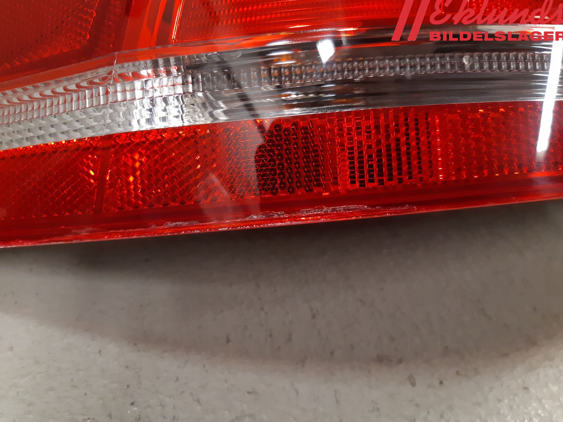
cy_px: 211
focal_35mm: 27
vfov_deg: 51.4
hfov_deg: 65.3
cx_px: 274
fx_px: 439
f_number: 1.7
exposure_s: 1/50
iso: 200
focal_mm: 3.93
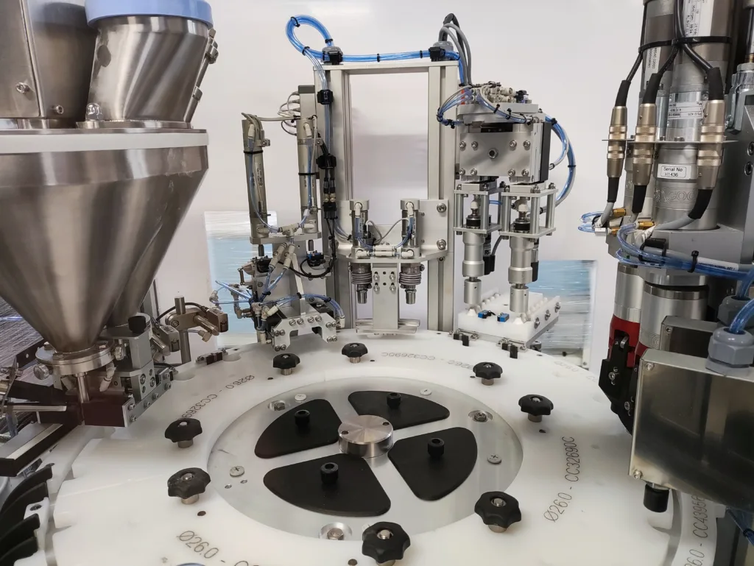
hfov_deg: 69.4
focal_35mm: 25
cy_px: 283
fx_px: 545
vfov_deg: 54.9
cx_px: 377
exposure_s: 1/50
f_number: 1.79
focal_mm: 4.71
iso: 513
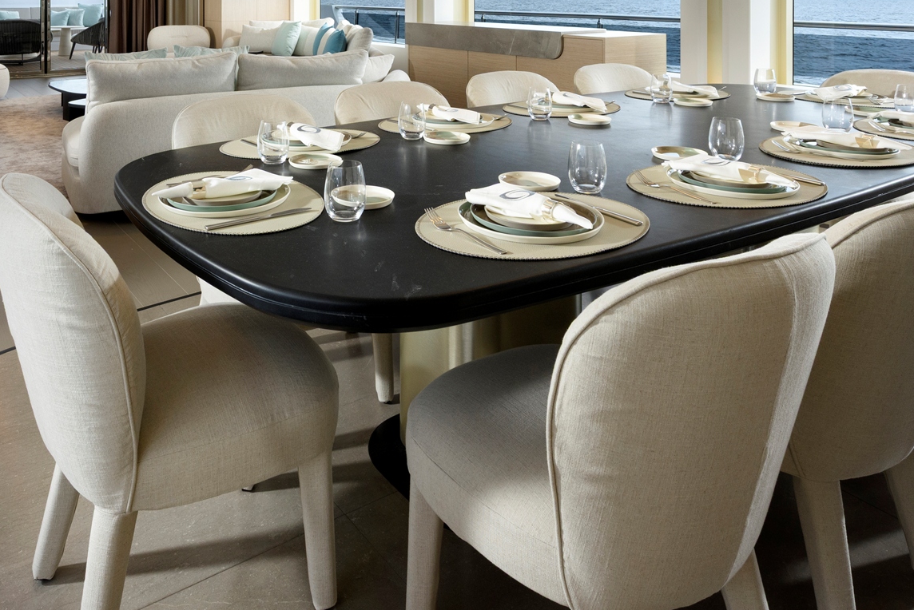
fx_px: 686
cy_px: 24
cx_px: 393
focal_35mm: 27
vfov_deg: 42.5
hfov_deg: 67.0
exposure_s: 1/40
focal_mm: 14
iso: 400
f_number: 11
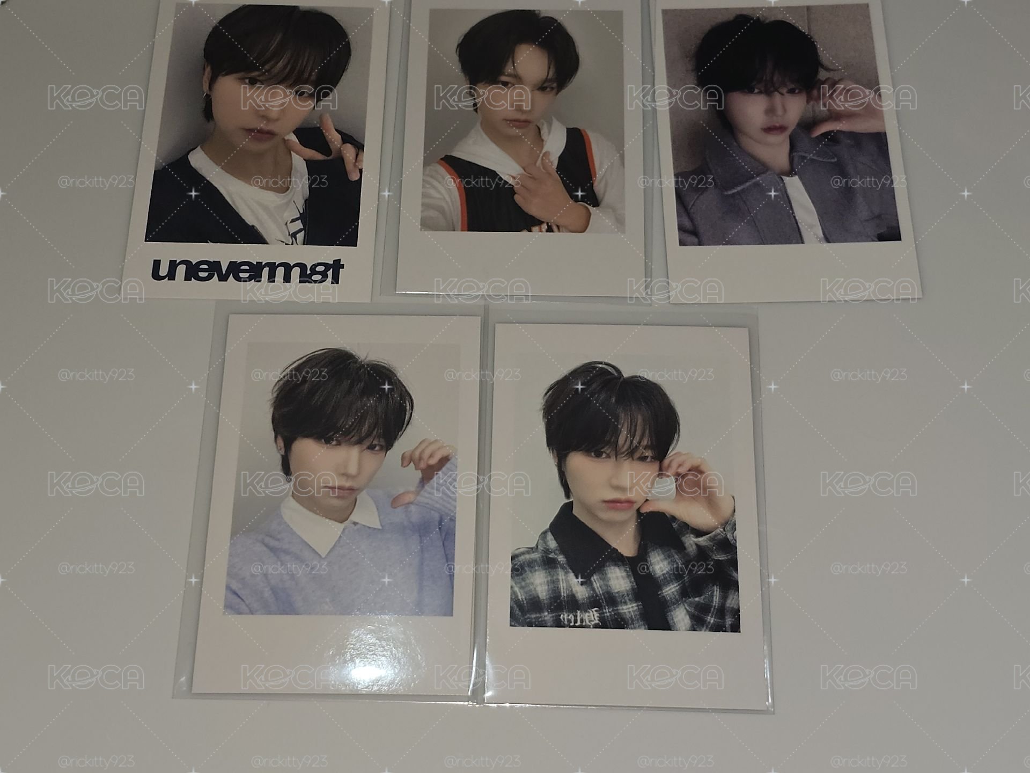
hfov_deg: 73.9
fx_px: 684
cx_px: 515
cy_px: 386
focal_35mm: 23
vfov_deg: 58.9
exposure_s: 1/60
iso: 16
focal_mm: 6.3
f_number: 1.7
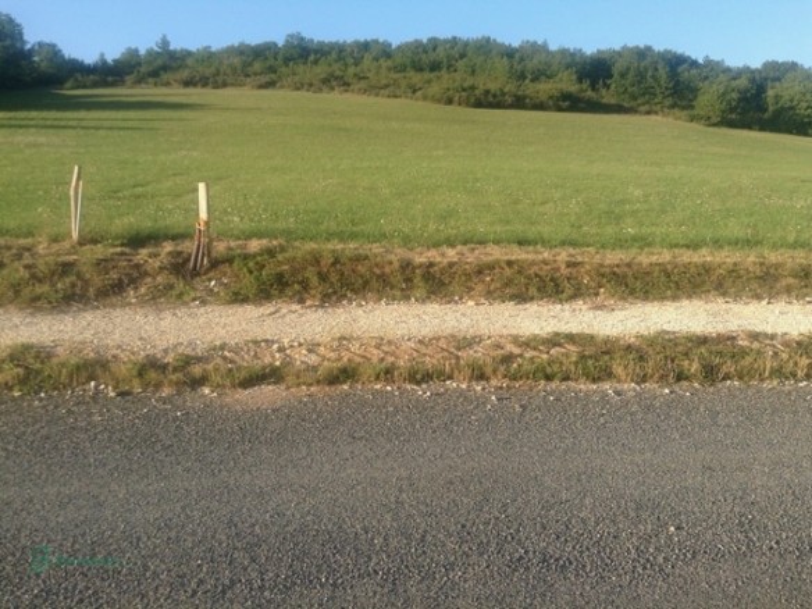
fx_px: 774
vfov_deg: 42.9
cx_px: 406
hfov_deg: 55.4
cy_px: 304
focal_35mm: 33
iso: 32
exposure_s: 1/467
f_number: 2.4
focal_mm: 3.3
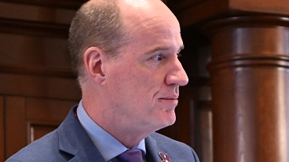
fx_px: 1831
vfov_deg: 5.0
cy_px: 252
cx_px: 279
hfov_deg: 9.0
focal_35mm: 239
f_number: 3.5
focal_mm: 70
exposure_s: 1/200
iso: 3200
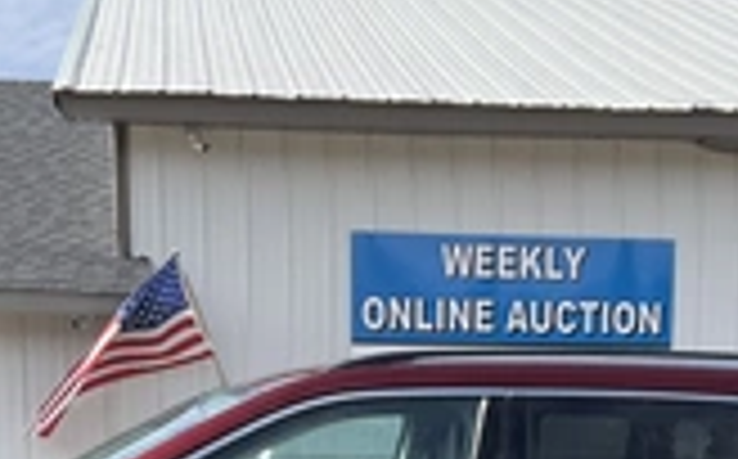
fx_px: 1506
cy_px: 666
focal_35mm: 75
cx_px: 392
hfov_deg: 27.5
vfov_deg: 16.0
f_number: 1.8
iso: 25
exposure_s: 1/1035
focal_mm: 3
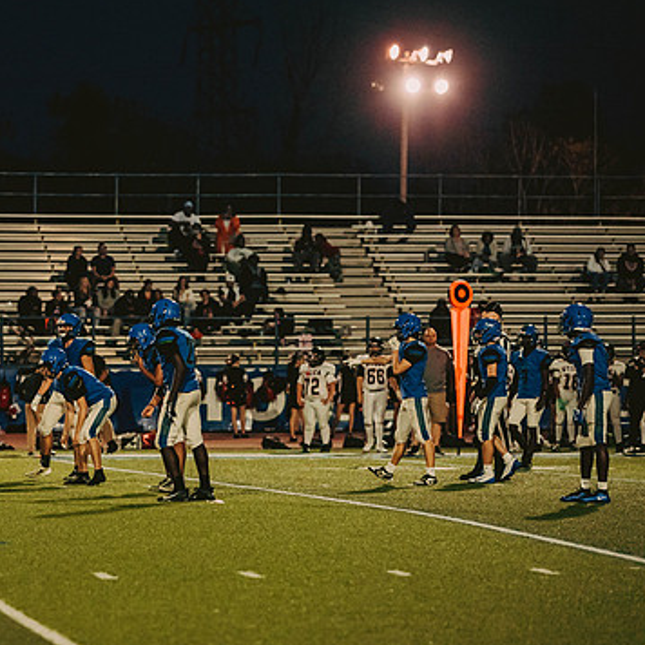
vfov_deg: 9.4
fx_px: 3942
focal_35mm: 187
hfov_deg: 9.3
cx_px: 147
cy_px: 327
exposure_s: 1/1600
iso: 2500
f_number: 2.8
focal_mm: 135
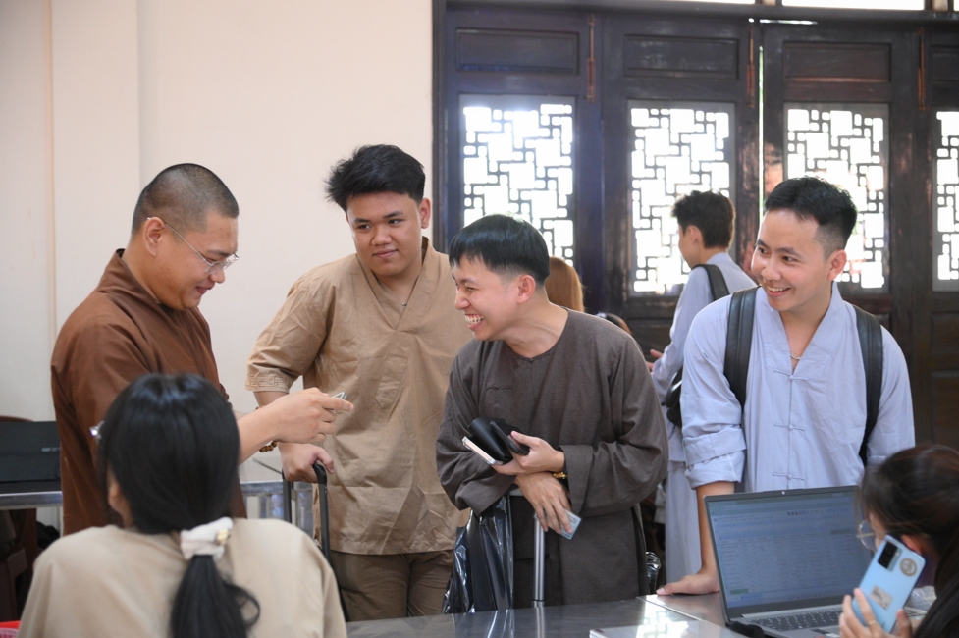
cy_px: 319
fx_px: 1730
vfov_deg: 20.9
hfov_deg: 31.0
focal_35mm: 65
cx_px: 480
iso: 4000
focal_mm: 65
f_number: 4
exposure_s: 1/80
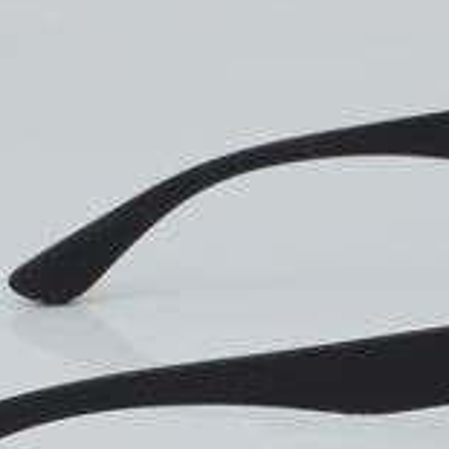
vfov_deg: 10.6
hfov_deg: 10.6
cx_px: 342
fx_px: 2407
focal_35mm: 164
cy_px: 327
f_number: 32
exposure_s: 1/4
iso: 100
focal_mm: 50
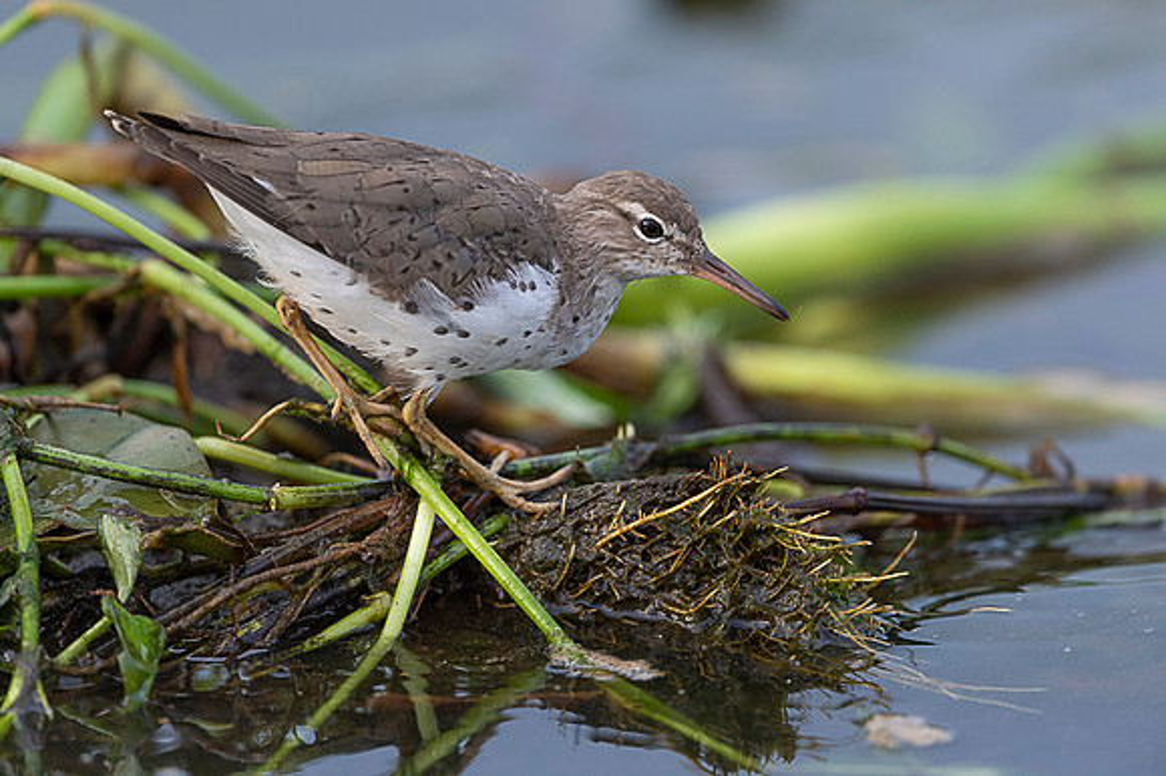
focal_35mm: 530
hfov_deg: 3.9
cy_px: 365
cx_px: 548
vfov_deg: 2.6
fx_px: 17145
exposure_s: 1/1600
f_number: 4
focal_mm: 500
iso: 1000
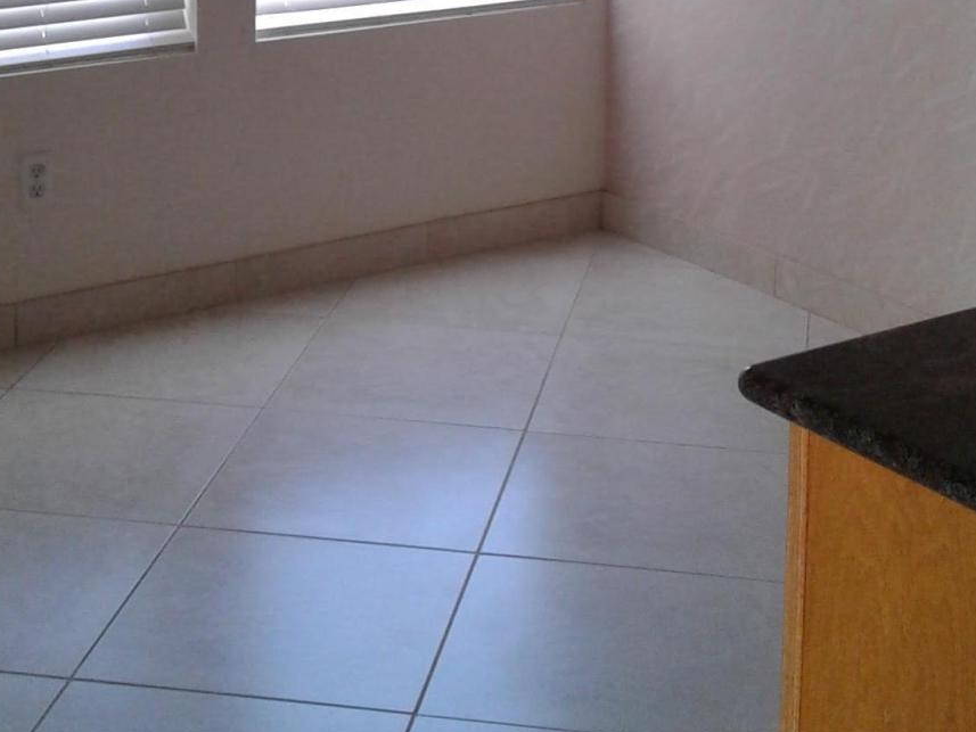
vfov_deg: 18.5
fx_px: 2171
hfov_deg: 25.3
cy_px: -38
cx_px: 481
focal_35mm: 77
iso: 50
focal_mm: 3.3
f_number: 2.2
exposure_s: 1/33
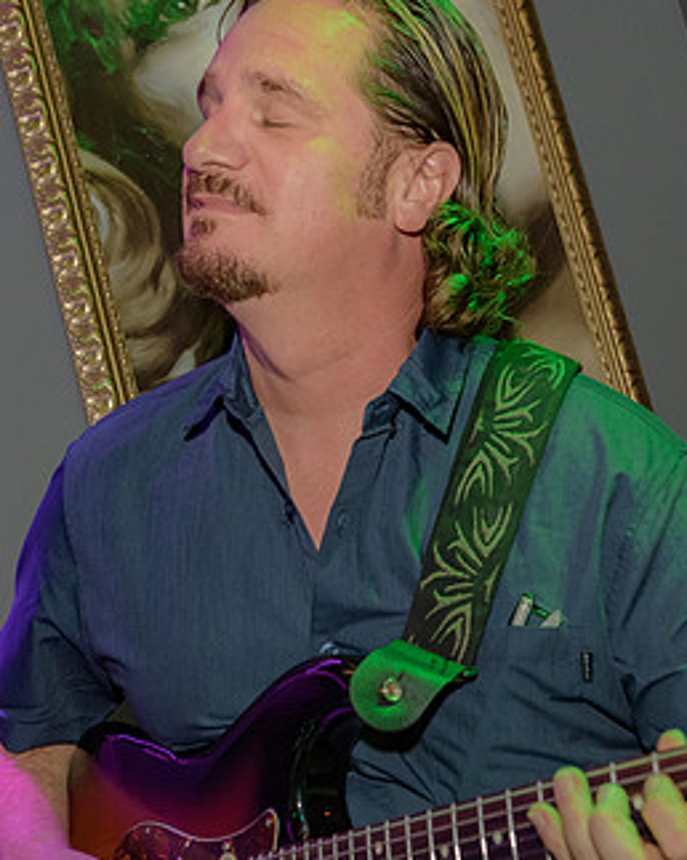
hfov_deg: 17.6
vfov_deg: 22.0
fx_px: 2213
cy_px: 479
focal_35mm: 87
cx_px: 322
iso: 1250
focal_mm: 40
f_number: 4.5
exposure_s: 1/160
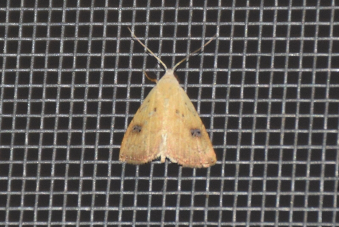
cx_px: 170
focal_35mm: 210
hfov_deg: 9.8
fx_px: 1979
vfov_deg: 6.6
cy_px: 114
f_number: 5.6
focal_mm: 140
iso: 320
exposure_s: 1/60
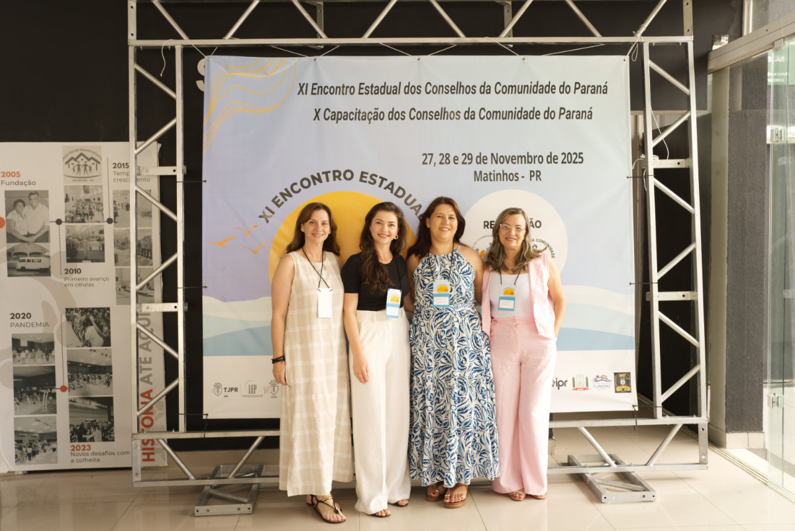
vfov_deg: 37.9
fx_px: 773
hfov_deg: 54.4
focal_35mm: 35
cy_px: 266
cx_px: 398
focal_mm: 35
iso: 320
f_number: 4
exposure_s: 1/100
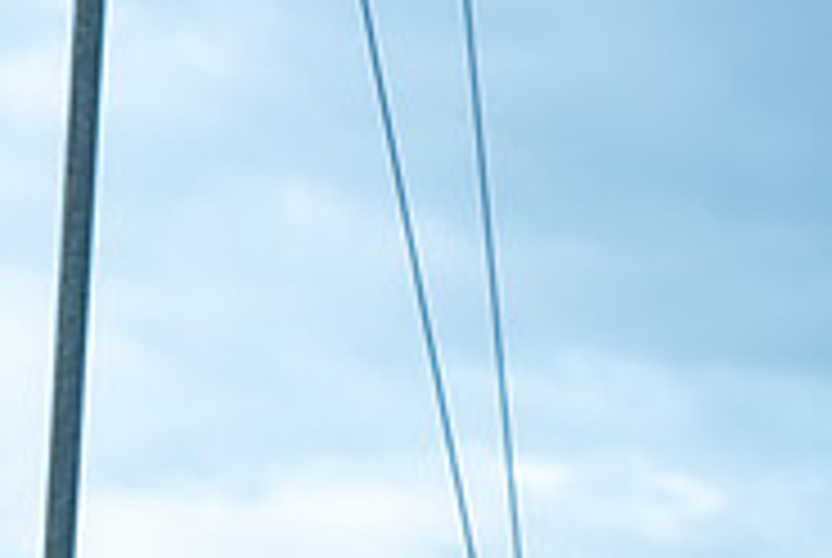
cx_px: -261
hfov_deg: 9.2
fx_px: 5069
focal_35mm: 219
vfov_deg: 6.2
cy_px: 830
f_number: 2.8
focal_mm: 70
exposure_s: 1/500
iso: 125
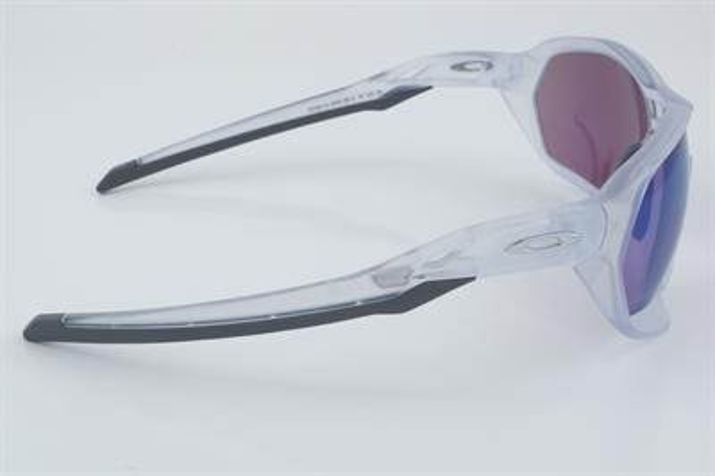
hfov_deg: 33.4
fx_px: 1191
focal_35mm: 60
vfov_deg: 22.6
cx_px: 358
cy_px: 238
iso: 100
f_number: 32
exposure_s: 1/4
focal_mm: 40
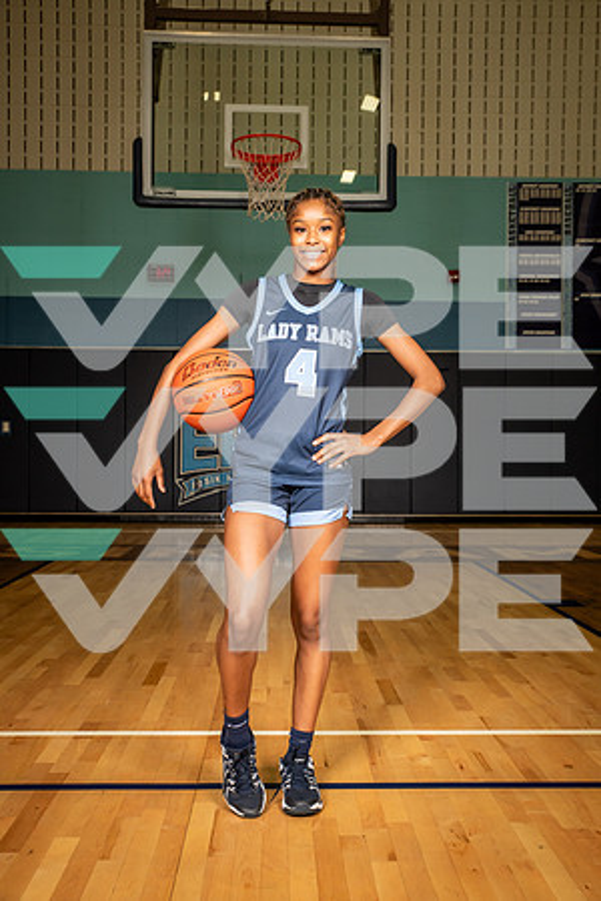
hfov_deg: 33.4
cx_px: 300
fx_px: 1002
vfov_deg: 48.5
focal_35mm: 40
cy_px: 450
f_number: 6.3
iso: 640
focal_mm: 40
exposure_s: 1/320
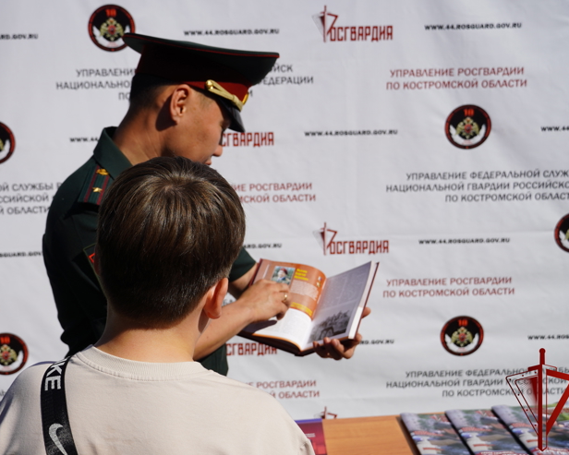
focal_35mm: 57
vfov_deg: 26.9
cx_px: 240
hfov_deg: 33.2
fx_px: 953
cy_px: 229
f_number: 5
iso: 100
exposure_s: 1/1000
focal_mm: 33
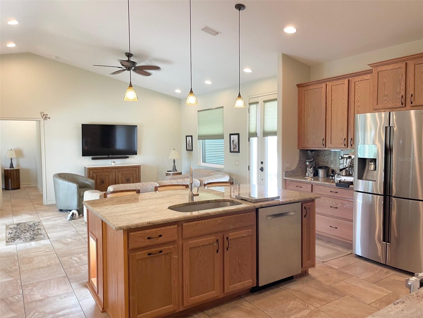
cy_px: 159
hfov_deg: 67.3
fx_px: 318
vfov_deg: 53.1
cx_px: 212
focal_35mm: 26
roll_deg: -0.2
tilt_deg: -6.3
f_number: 1.6
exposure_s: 1/60
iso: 125
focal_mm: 5.1
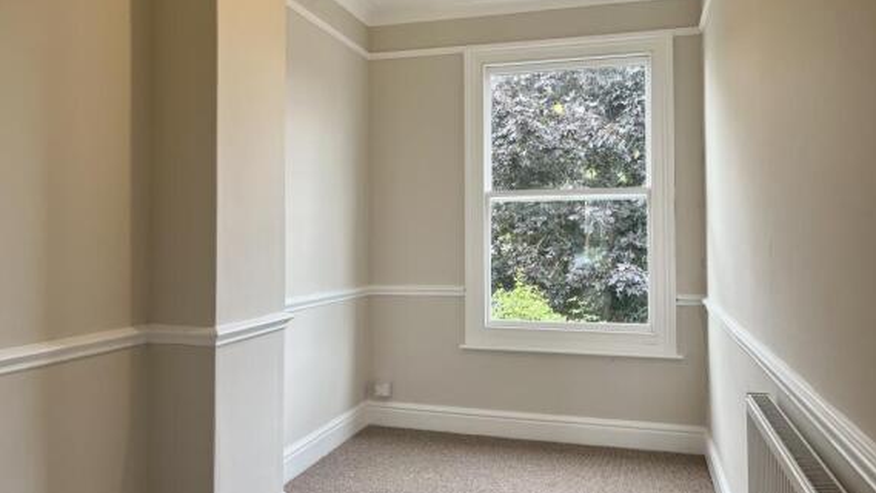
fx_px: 674
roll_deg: +0.2
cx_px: 447
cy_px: 224
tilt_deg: +0.9
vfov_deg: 40.1
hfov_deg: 66.1
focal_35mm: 29
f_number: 1.6
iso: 50
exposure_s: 1/138
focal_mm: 5.1
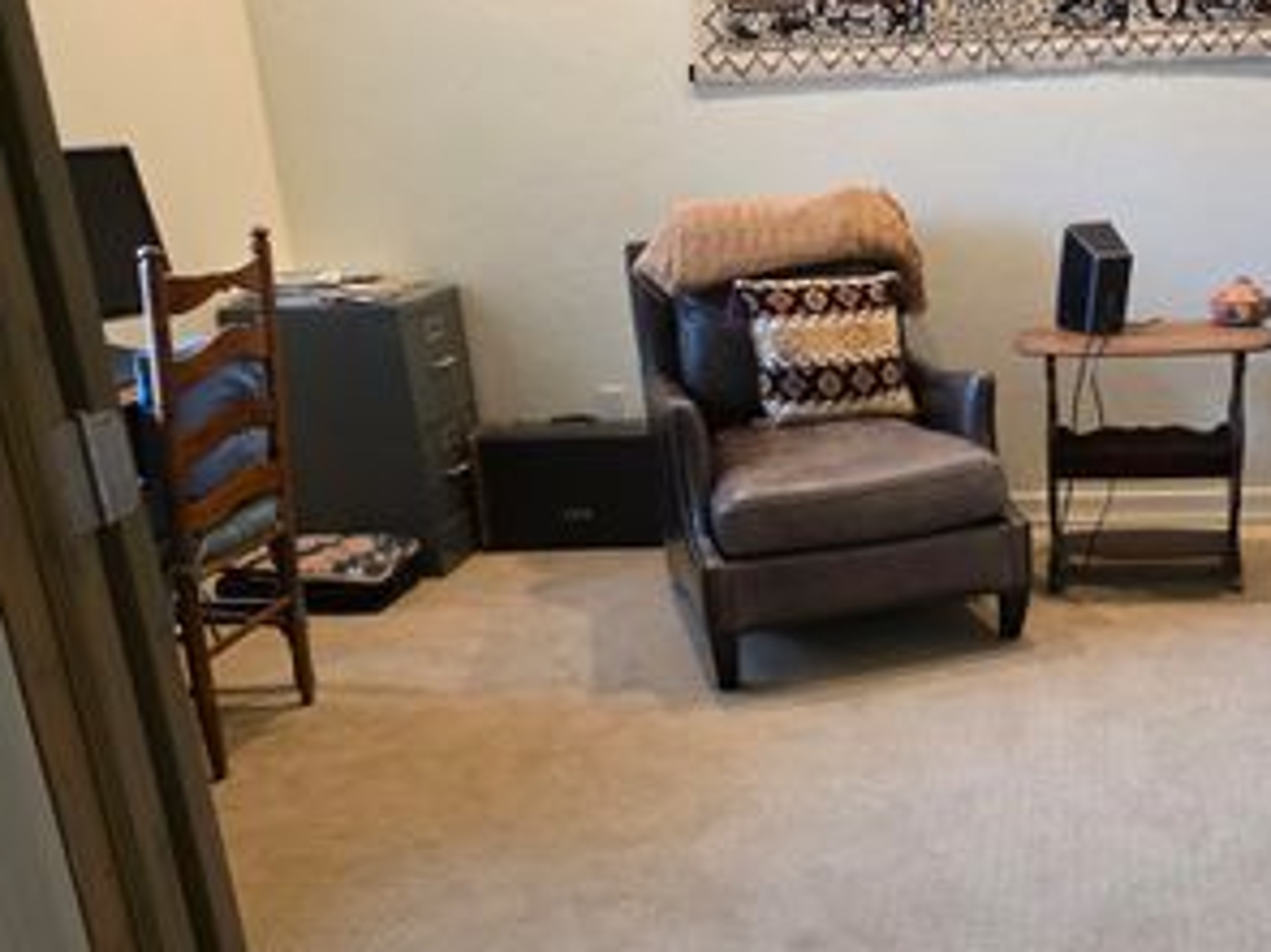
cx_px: 1008
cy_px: 588
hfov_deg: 45.6
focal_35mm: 39
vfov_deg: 36.6
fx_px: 1431
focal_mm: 6.3
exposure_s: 1/120
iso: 640
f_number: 1.7
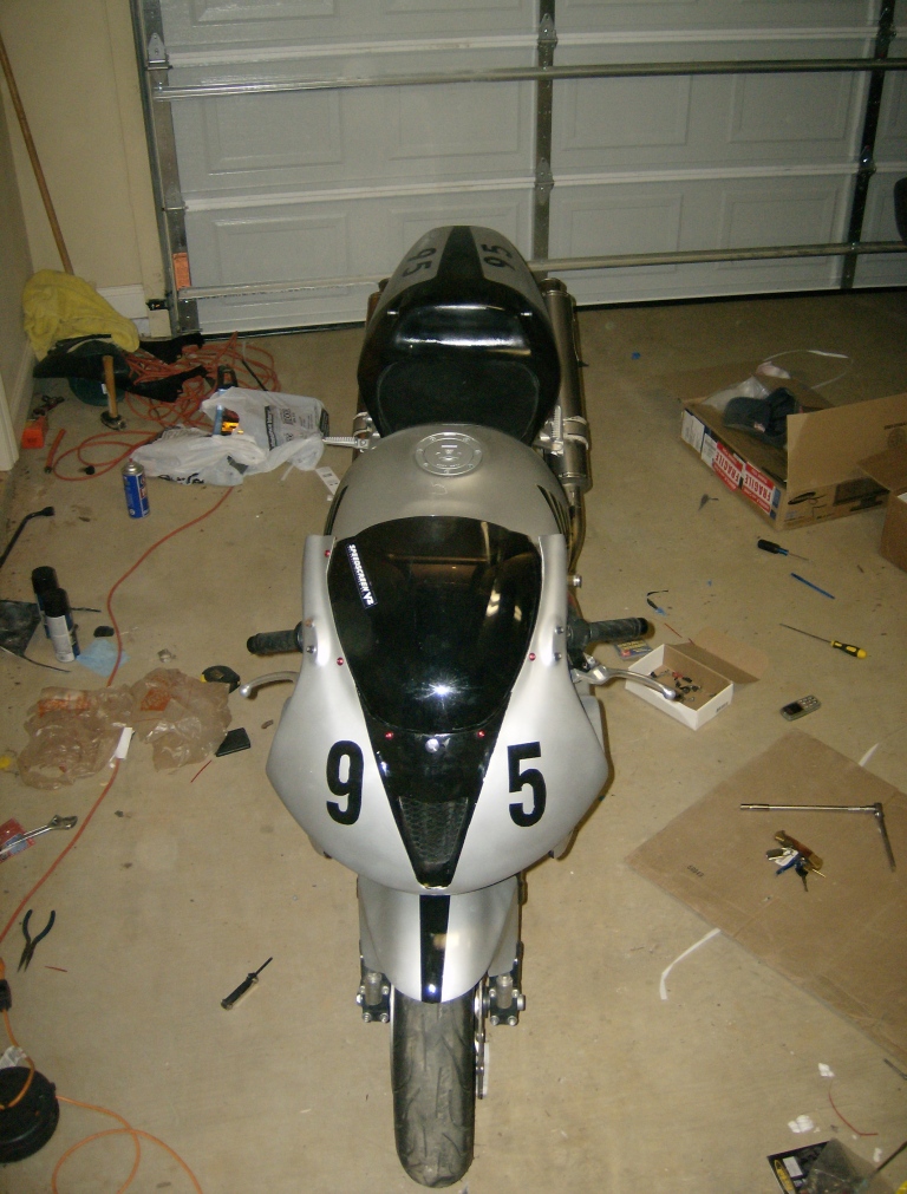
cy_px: 597
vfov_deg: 51.1
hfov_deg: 40.0
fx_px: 1247
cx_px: 454
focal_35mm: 36
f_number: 2.8
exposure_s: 1/60
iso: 200
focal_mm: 6
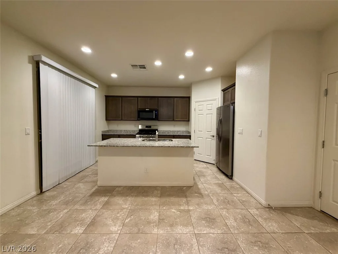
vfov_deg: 85.7
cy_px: 127
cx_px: 169
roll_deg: -0.1
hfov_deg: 102.1
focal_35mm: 14
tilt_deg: -2.2
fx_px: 137
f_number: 2.2
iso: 320
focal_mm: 2.22
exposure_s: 1/60
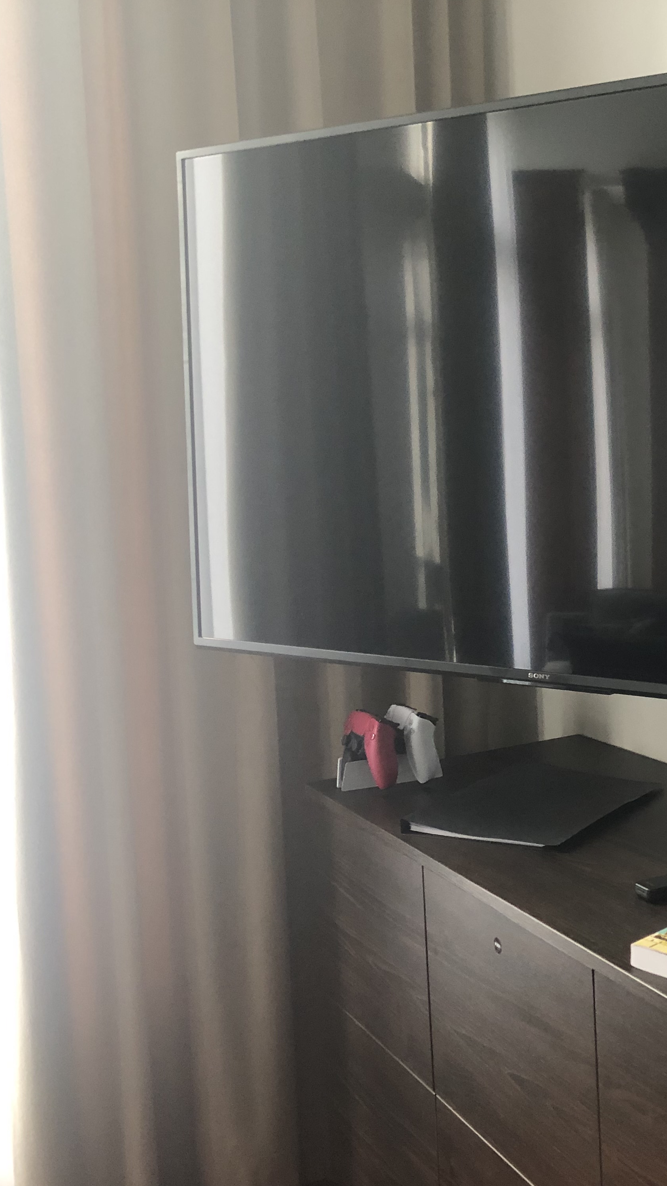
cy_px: 590
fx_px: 1289
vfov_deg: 49.4
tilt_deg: -4.4
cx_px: 678
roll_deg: +1.0
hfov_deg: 27.3
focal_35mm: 41
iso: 80
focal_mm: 3.99
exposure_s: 1/15
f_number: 1.8
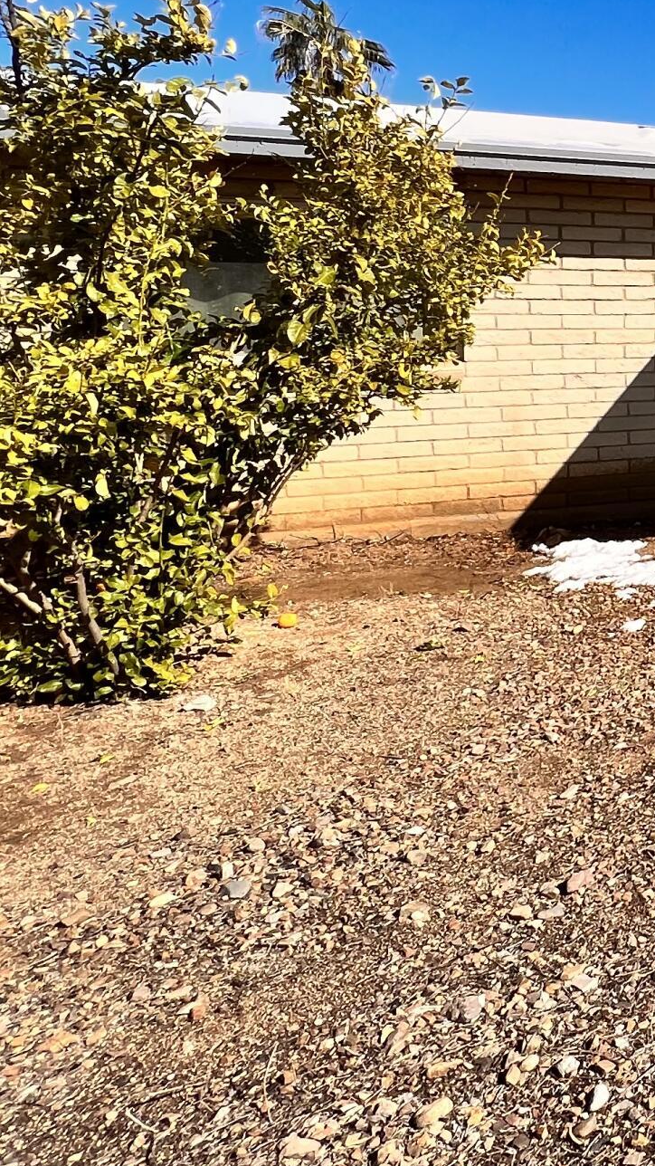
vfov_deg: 57.9
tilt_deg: -2.7
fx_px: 1019
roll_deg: +0.7
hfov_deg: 24.3
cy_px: 372
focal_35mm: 33
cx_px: 1067
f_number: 1.8
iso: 32
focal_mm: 1.57
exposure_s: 1/1508
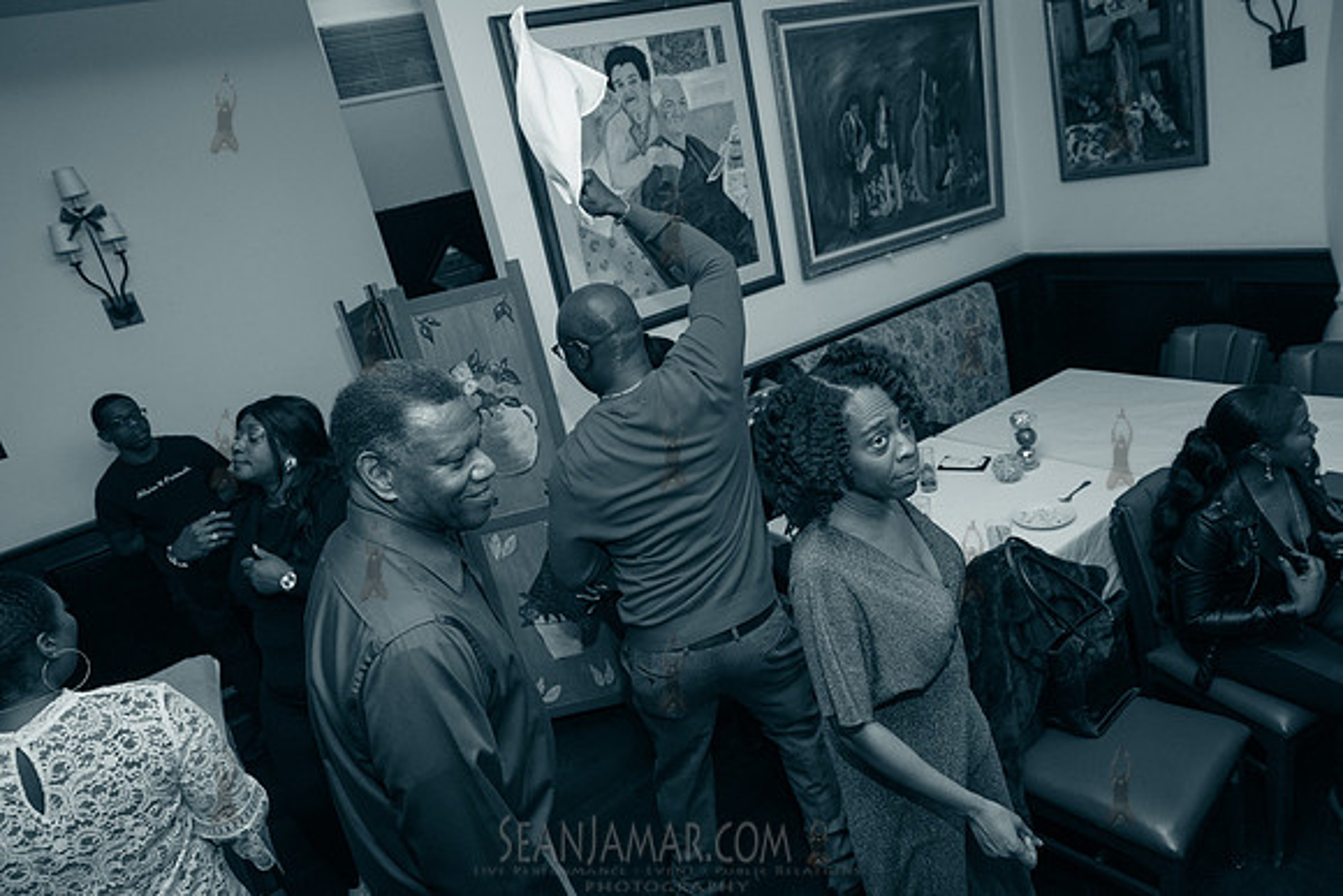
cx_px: 672
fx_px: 896
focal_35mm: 24
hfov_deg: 73.7
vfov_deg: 53.2
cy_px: 448
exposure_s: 1/250
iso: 2000
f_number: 4.5
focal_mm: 24
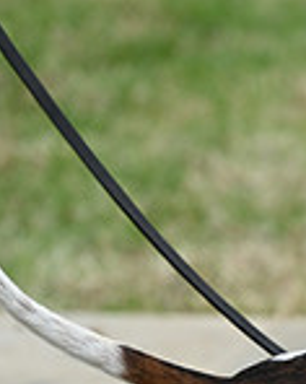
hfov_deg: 2.7
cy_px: 497
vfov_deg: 3.4
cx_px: 646
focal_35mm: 571
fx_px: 6477
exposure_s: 1/1000
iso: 360
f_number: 4.5
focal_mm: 155
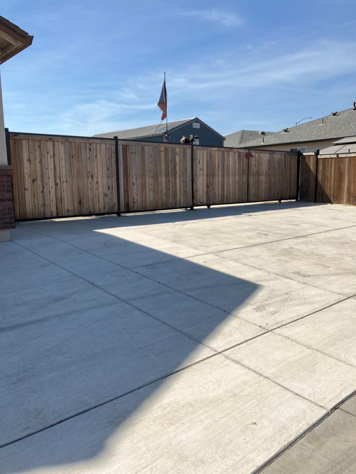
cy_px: 237
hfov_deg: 49.7
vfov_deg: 63.4
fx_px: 384
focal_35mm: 28
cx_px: 178
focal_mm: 3.99
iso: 32
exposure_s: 1/1279
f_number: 1.8
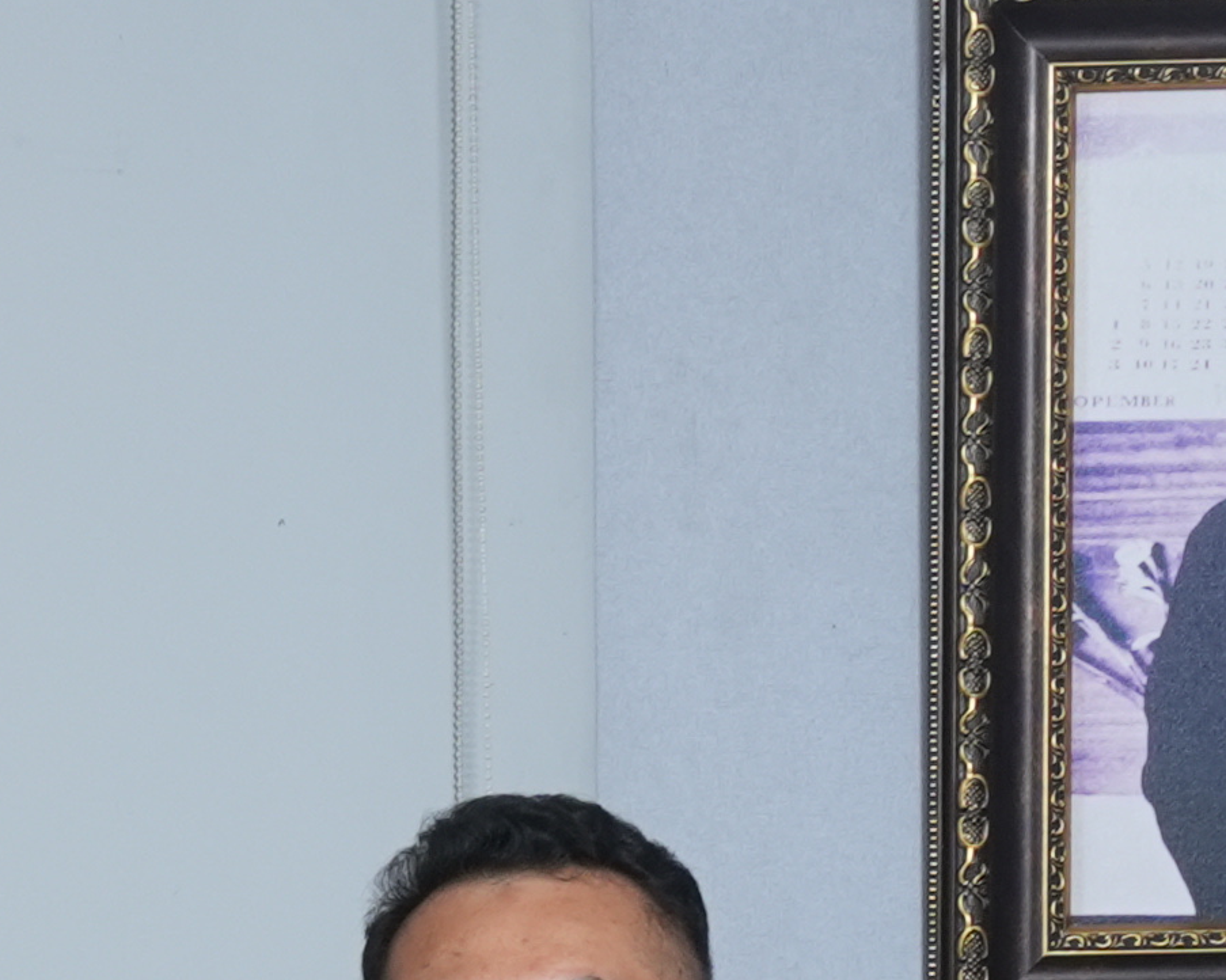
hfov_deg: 4.1
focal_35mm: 461
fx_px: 16730
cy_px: 1850
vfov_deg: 3.3
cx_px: -2410
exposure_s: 1/125
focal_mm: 63.3
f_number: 11
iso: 500
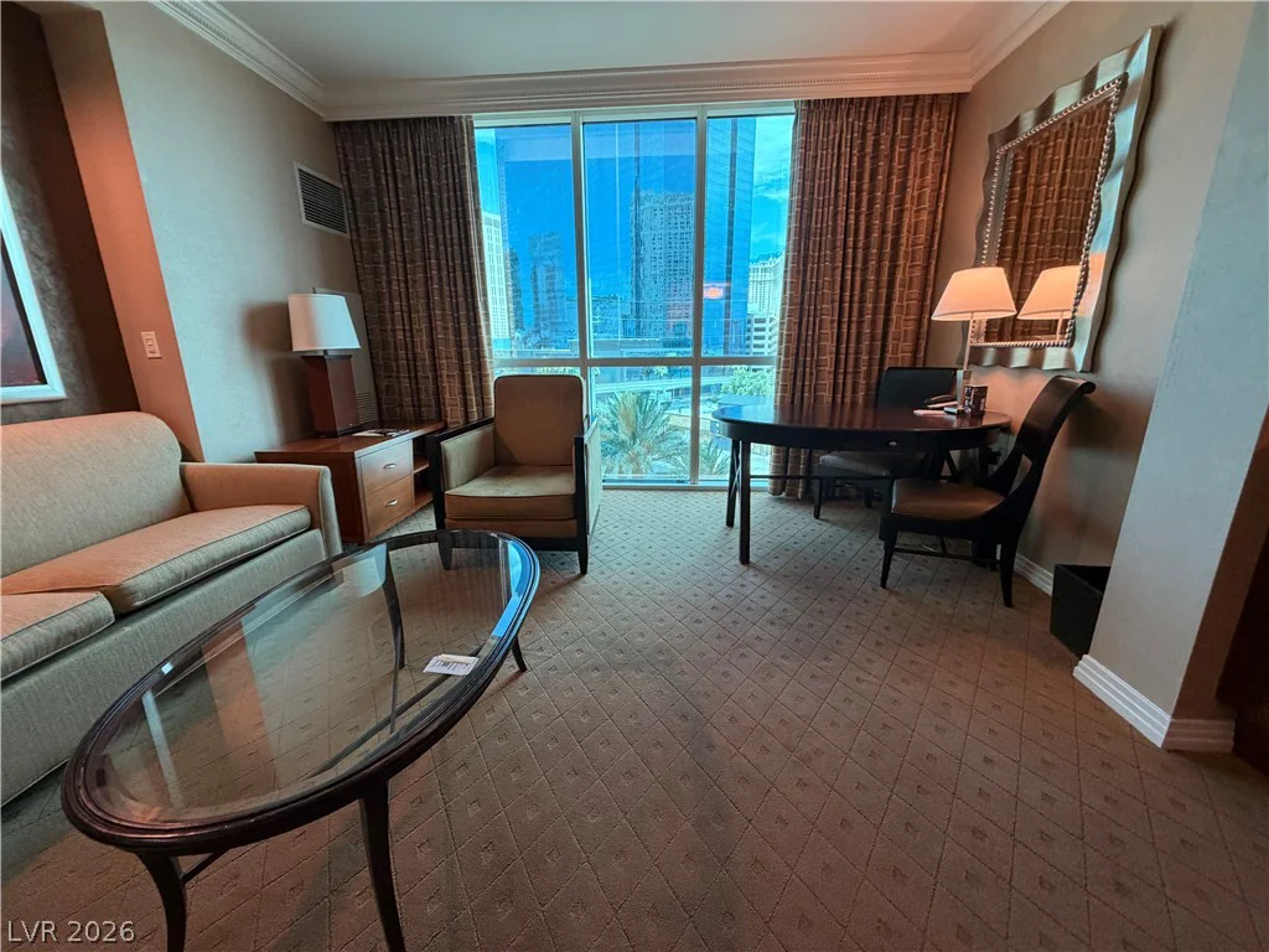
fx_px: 513
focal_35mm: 14
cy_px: 476
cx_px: 634
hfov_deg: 102.1
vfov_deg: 85.7
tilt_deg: -15.8
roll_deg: +0.6
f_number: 2.2
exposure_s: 1/60
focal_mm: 2.22
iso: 250
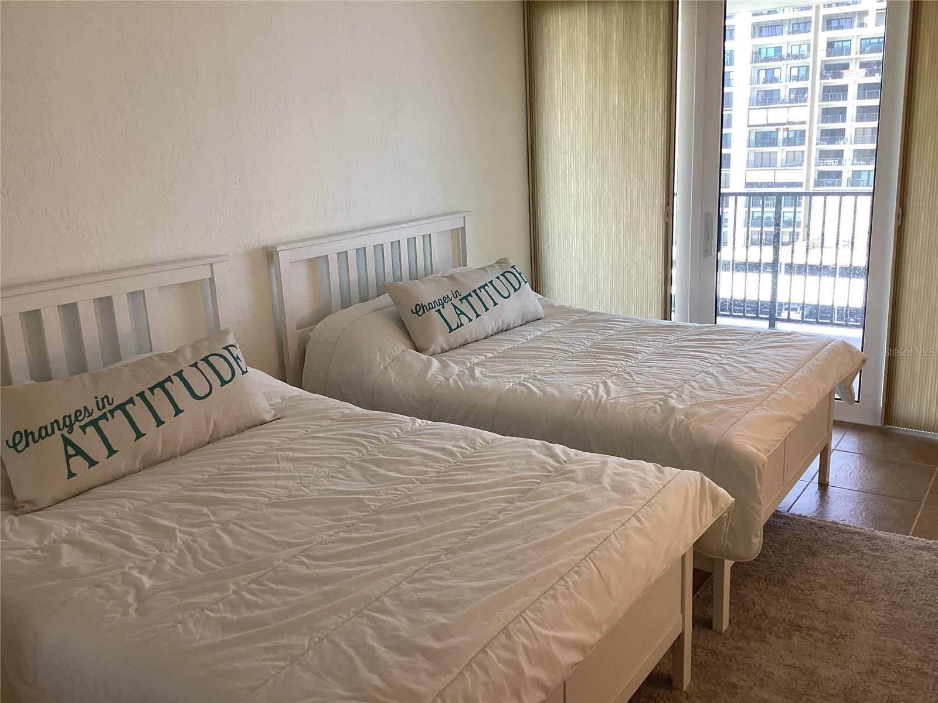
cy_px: 352
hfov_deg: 58.4
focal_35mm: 31
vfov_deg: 45.4
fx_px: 840
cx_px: 469
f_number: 2.4
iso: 64
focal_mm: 3.3
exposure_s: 1/60
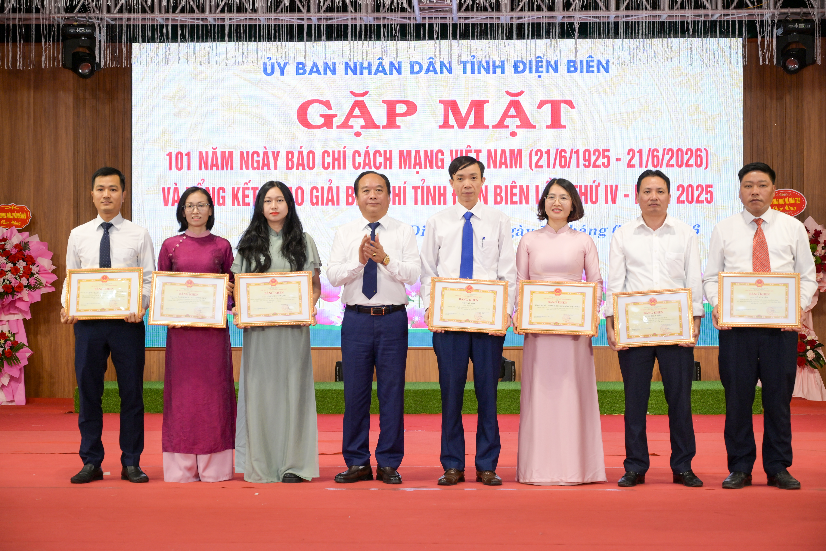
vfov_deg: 19.5
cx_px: 413
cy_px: 276
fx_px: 1606
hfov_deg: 28.8
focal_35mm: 70
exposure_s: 1/100
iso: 720
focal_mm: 70
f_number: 5.6
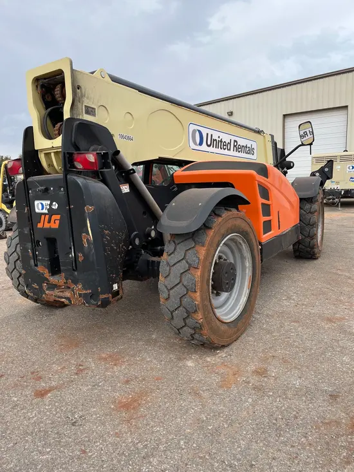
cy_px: 236
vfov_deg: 67.3
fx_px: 354
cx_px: 177
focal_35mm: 26
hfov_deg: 53.1
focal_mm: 5.1
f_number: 1.6
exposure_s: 1/1832
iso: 50
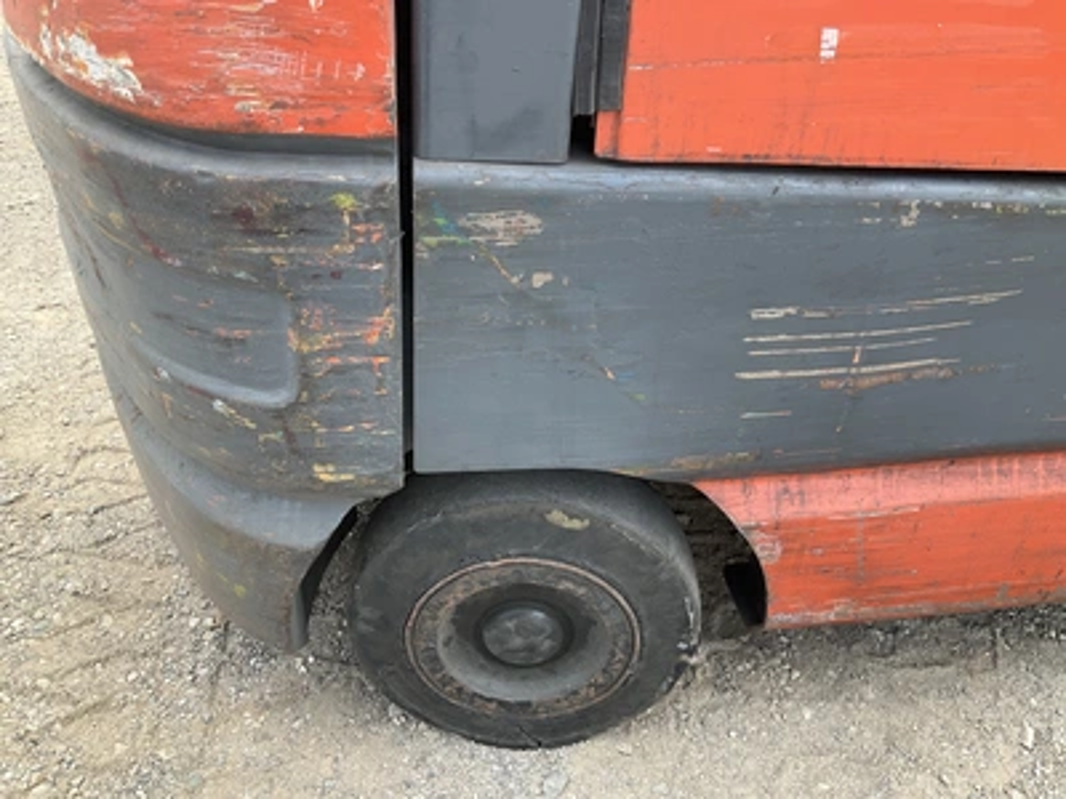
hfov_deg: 61.7
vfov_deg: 48.2
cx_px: 533
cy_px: 400
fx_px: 893
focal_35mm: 29
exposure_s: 1/125
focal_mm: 3
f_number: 1.8
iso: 16
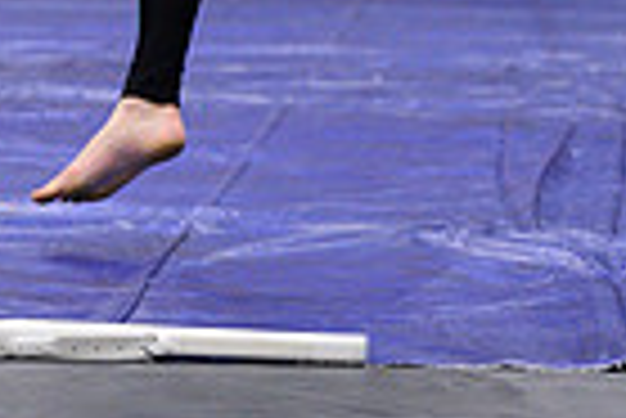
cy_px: -431
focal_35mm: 226
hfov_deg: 9.1
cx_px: 169
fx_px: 3934
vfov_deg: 5.9
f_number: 2.8
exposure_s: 1/320
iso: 6400
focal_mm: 70
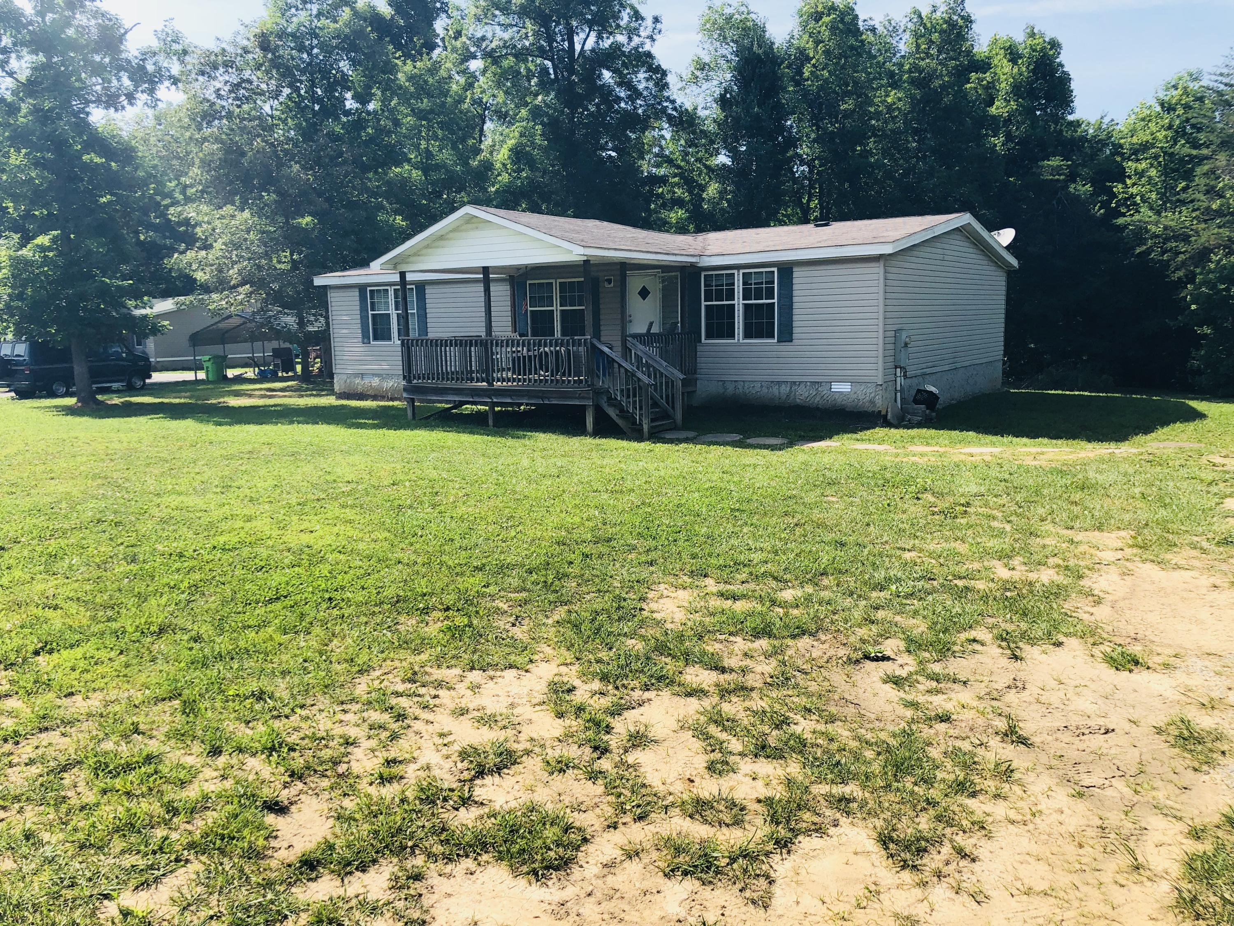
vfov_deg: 49.7
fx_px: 998
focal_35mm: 28
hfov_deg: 63.4
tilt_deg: -7.3
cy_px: 463
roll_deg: +2.5
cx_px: 617
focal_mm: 4
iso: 20
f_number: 1.8
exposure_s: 1/1171
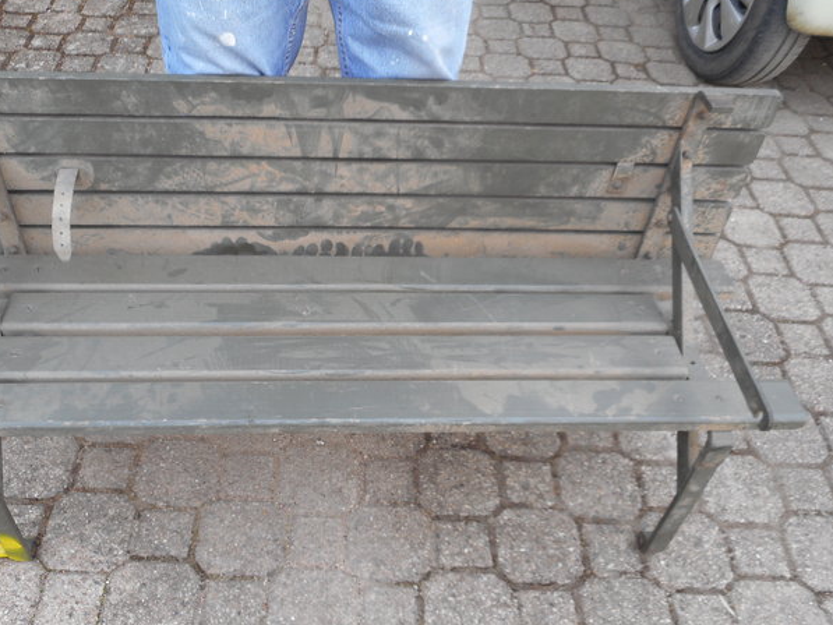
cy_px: 356
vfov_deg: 41.7
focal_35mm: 34
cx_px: 349
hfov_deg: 53.7
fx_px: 818
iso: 80
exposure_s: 1/30
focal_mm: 5.2
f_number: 4
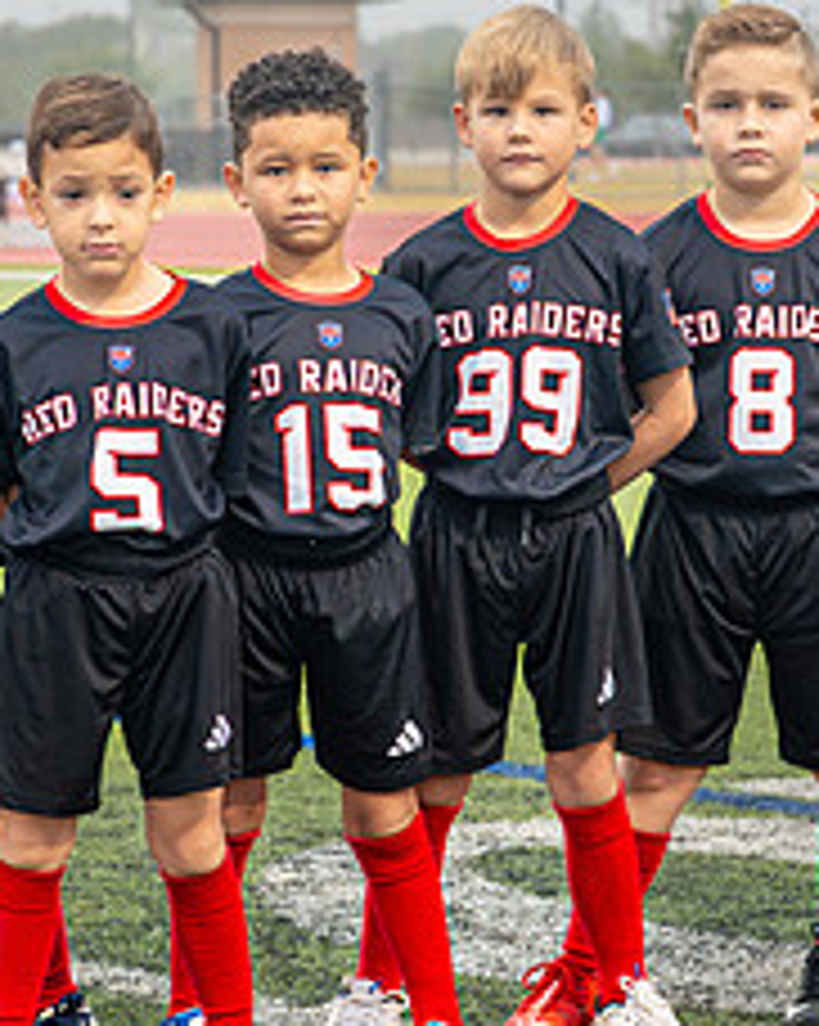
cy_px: 473
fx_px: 4763
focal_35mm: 157
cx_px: 233
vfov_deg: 12.3
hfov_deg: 9.8
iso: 1000
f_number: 3.5
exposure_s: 1/500
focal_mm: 50
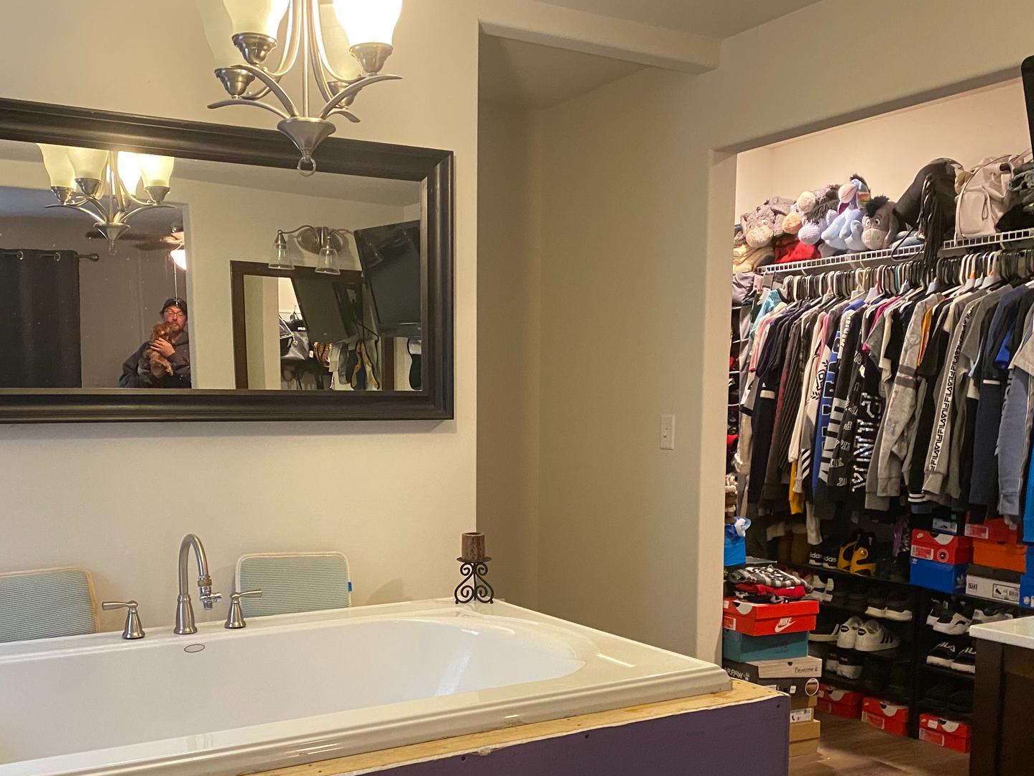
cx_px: 471
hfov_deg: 50.1
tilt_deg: -4.9
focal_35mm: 37
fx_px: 1105
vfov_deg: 38.0
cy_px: 549
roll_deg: -1.2
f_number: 1.8
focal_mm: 4.25
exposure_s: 1/40
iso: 400
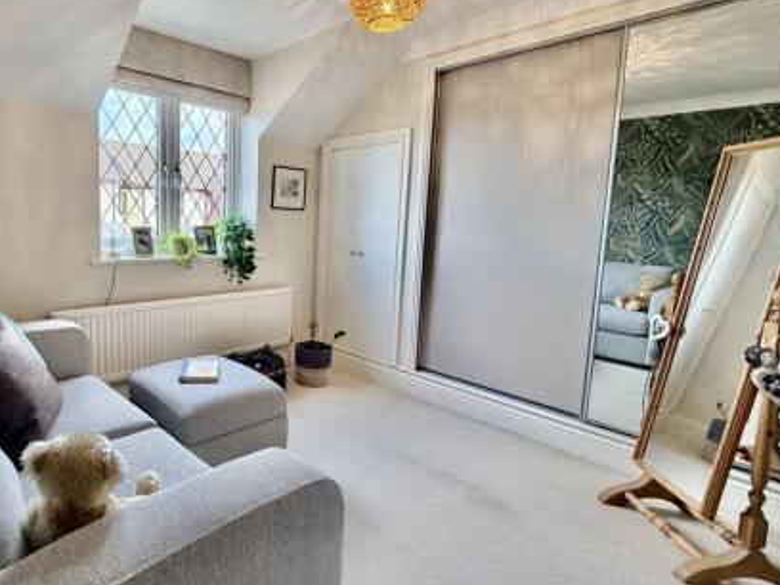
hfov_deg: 78.6
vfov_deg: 65.9
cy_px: 271
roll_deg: -0.9
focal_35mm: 20
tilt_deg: -6.7
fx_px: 451
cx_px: 249
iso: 250
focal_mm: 2.22
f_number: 2.2
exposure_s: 1/100
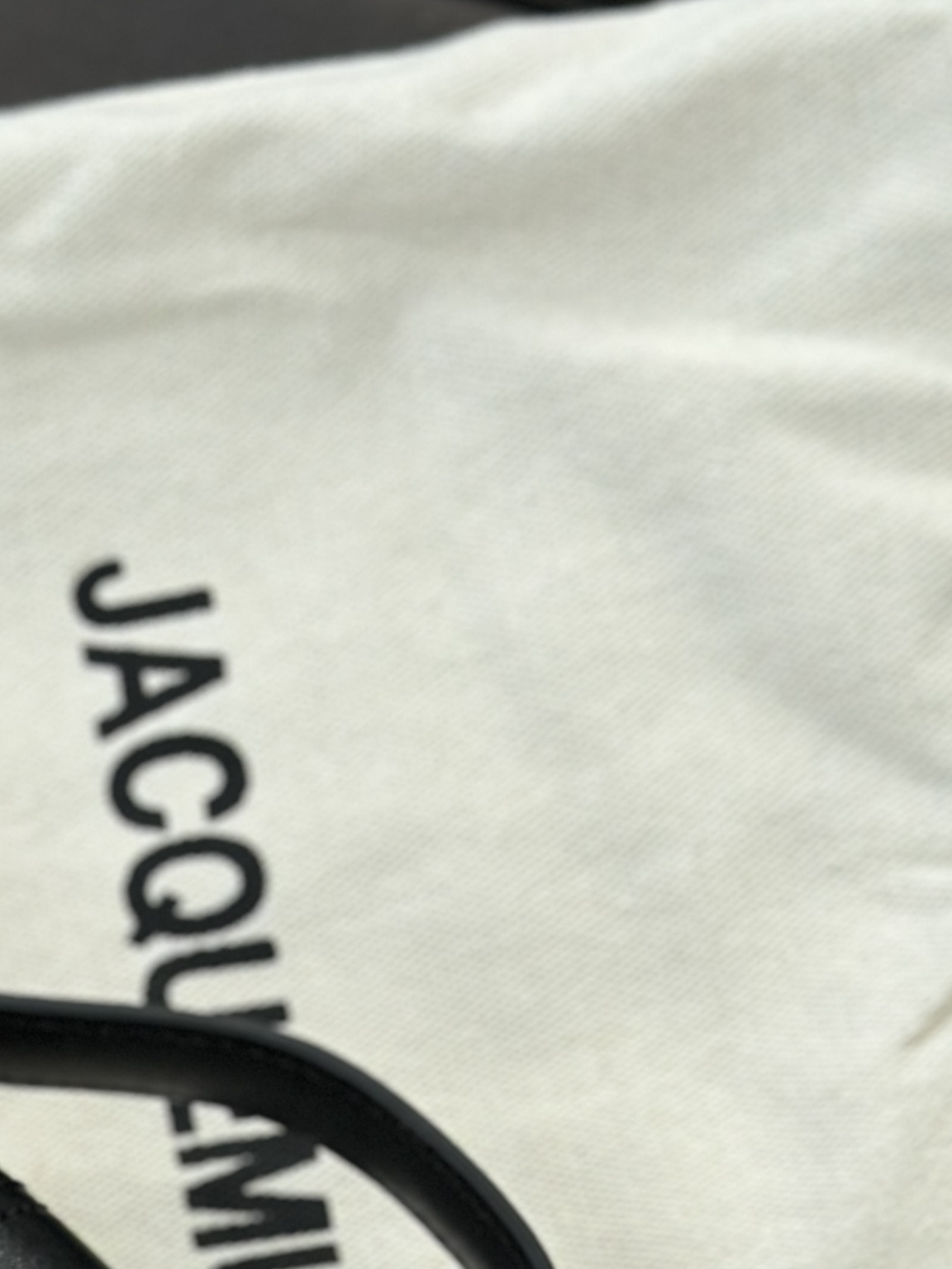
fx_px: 4620
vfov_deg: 15.1
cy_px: 1524
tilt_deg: -73.9
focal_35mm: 126
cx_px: -242
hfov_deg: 11.5
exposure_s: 1/1085
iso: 80
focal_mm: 6.86
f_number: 1.78
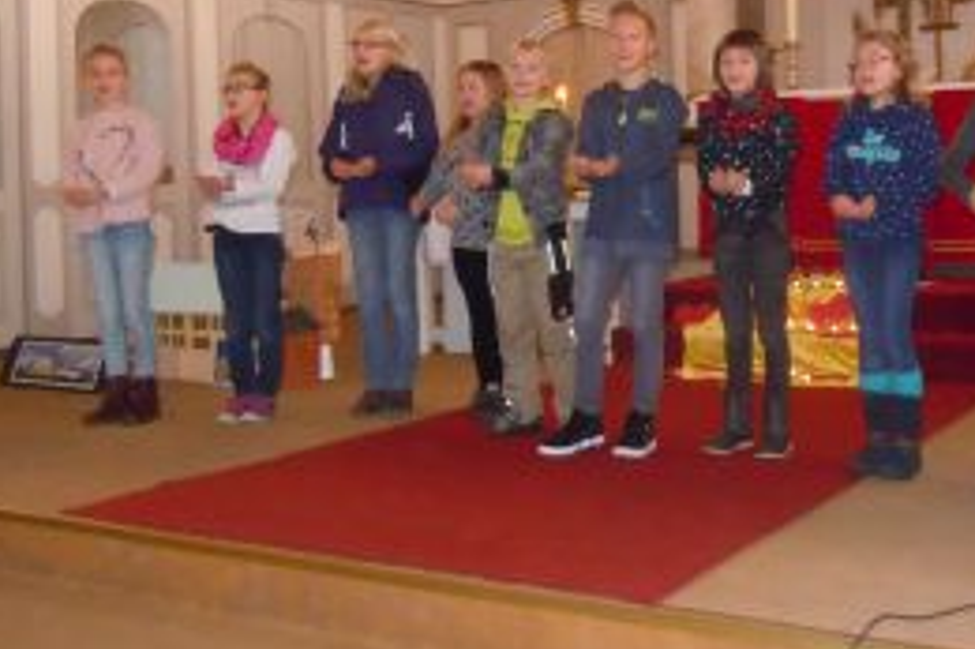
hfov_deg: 40.9
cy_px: 173
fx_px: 1299
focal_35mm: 48
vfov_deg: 27.7
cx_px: 604
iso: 800
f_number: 3.5
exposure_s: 1/30
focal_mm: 5.4
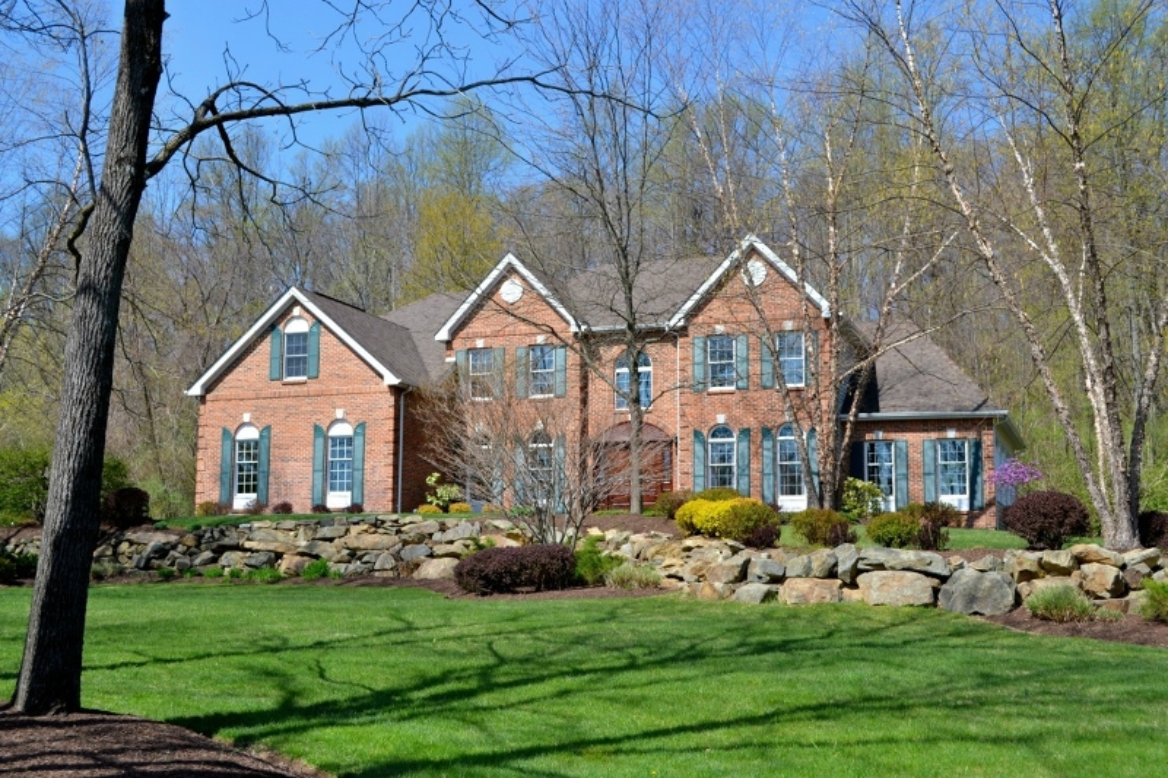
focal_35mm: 42
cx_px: 584
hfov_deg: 46.4
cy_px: 389
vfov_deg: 31.9
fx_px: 1362
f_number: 7.1
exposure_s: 1/200
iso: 100
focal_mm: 28
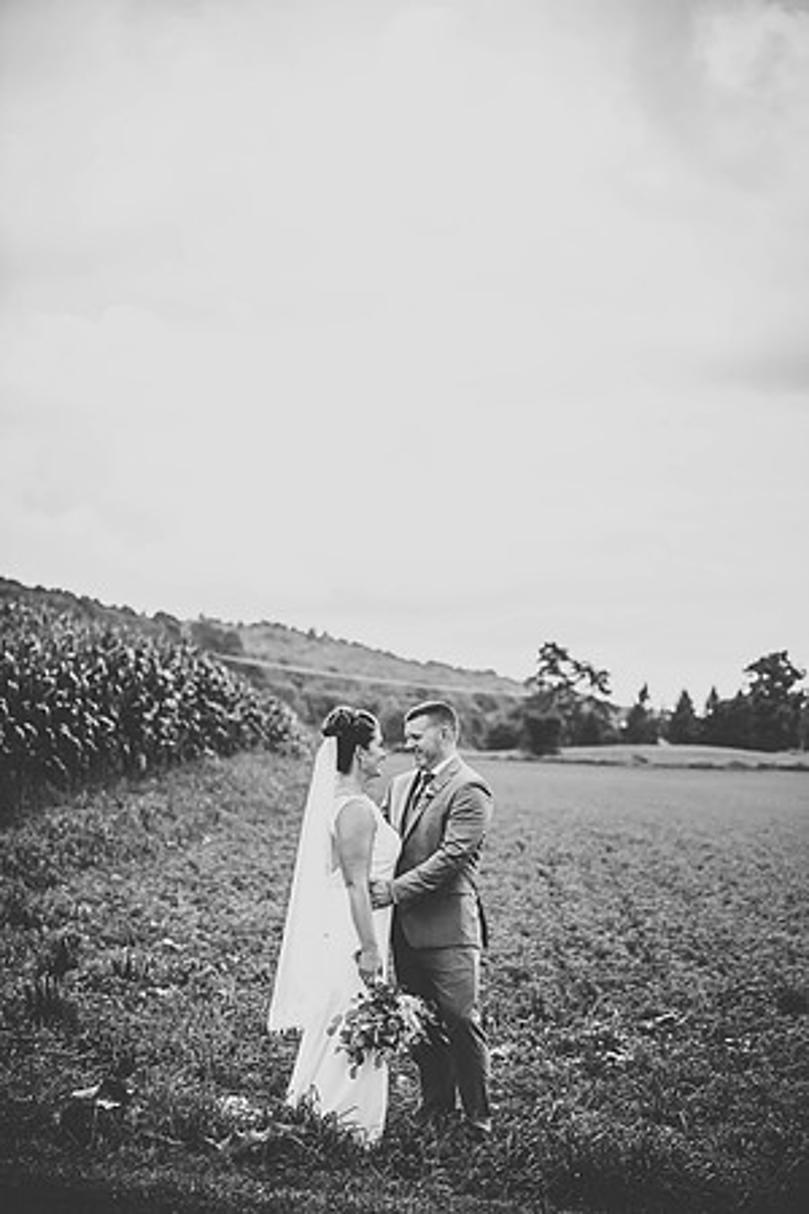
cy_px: 607
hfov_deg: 19.5
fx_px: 2359
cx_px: 404
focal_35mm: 70
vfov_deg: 28.8
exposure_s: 1/2000
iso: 200
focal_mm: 70
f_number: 2.8
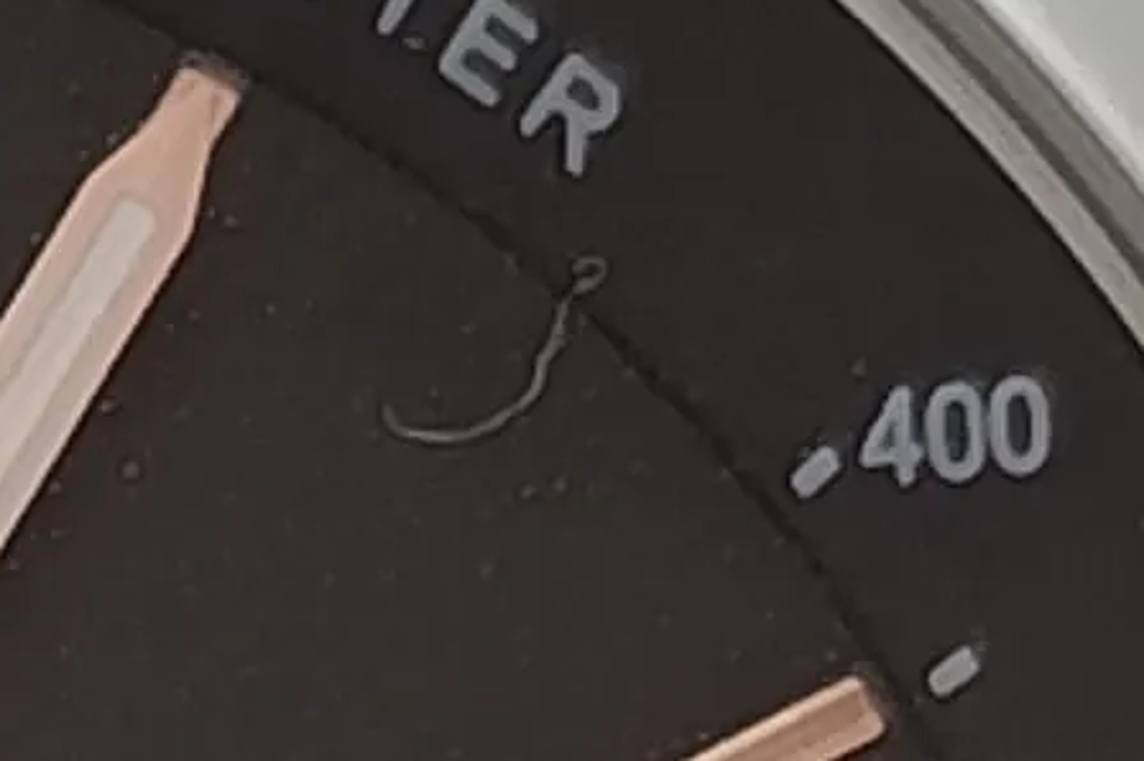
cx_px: -684
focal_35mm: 446
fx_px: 14162
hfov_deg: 4.6
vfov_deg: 3.0
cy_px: 2633
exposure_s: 1/100
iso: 461
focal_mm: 5.24
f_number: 1.7
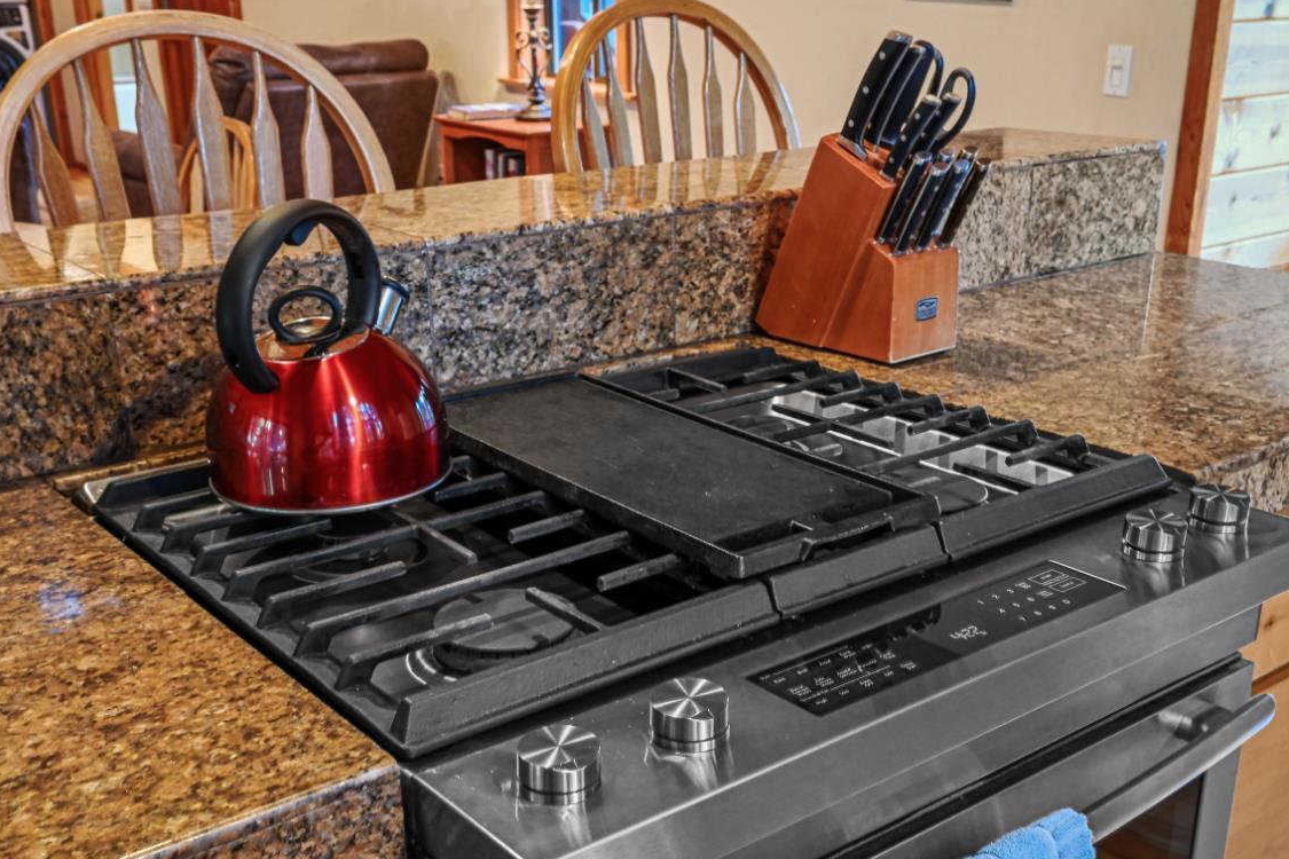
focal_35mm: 40
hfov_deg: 48.4
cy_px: 570
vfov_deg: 33.1
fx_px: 1432
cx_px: 709
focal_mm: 30
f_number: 11
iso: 1600
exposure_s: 1.6
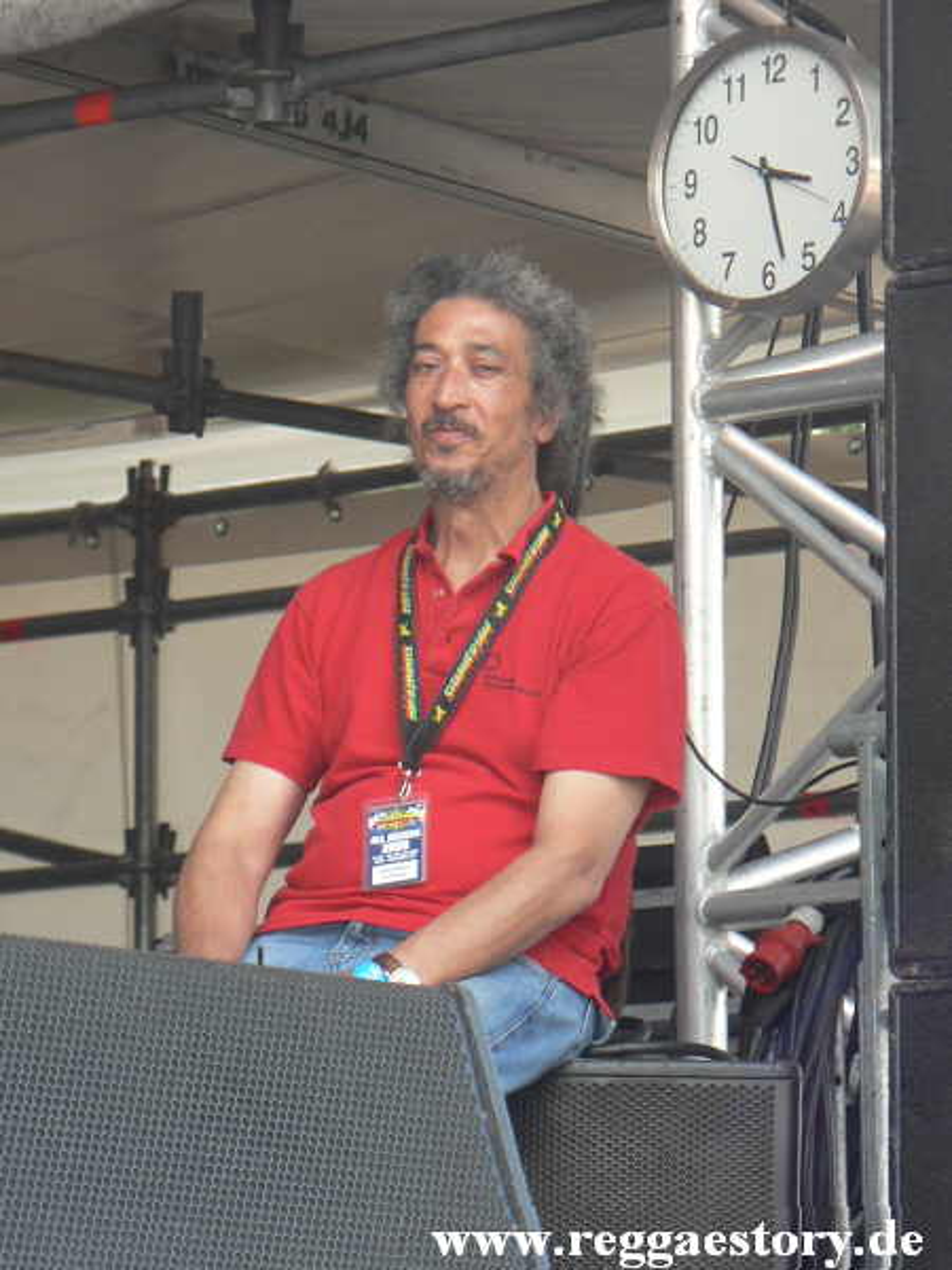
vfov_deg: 9.2
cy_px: 635
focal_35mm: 216
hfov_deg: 6.9
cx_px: 476
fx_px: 7920
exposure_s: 1/50
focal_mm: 37.1
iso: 64
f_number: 3.3
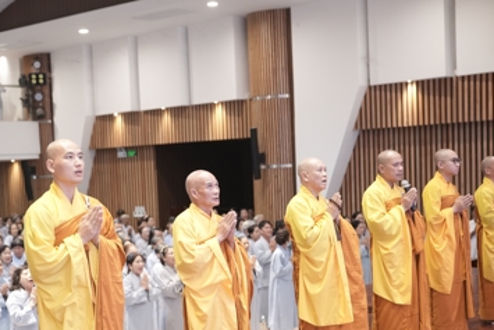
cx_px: 160
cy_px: 257
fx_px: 879
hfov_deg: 31.1
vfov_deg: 21.0
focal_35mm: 64
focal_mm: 35
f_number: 2
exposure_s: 1/160
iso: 1600
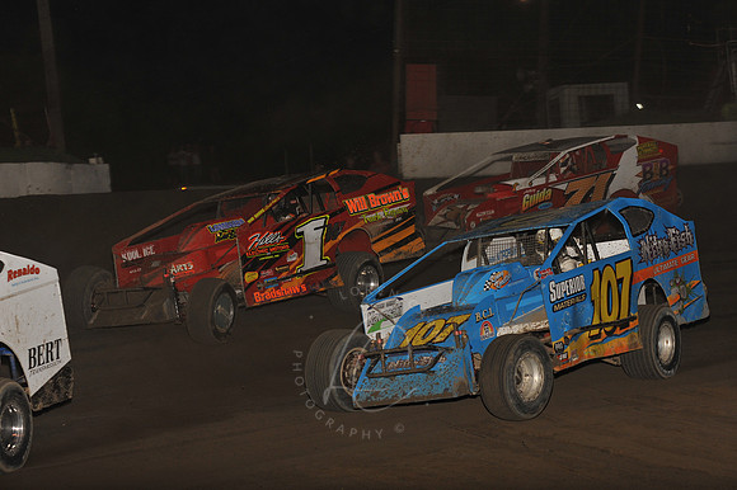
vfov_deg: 13.7
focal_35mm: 100
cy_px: 245
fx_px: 2046
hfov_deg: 20.4
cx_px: 368
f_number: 7.1
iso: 640
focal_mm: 100
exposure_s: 1/320
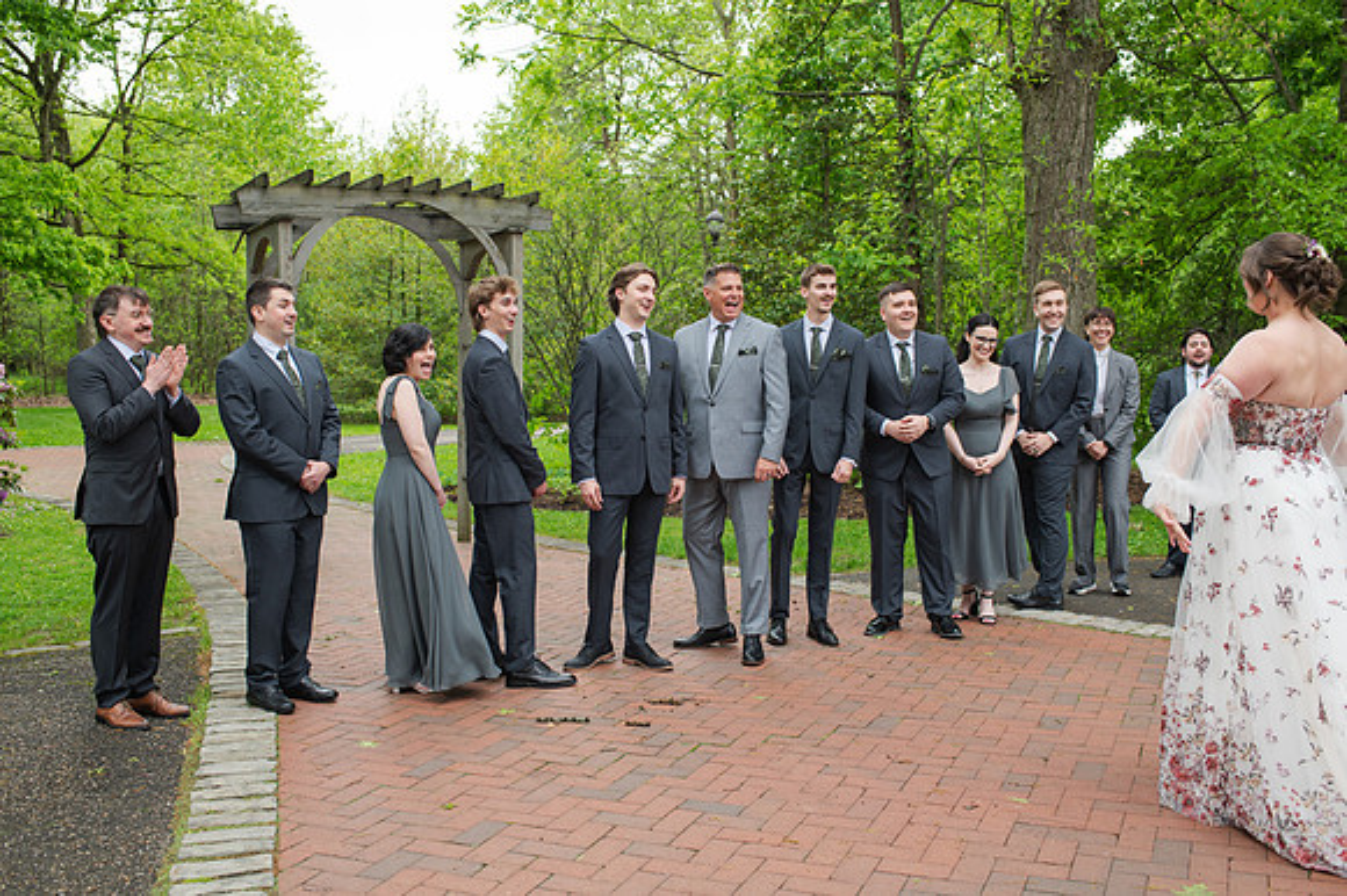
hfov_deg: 53.2
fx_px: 1346
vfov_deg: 36.8
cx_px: 674
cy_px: 448
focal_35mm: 36
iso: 140
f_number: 4.5
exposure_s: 1/320
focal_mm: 35
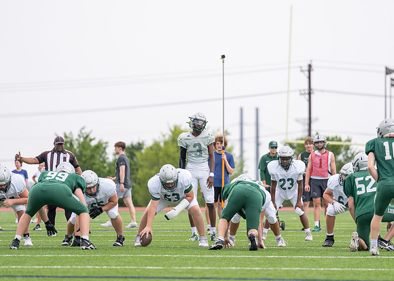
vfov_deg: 6.5
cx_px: 205
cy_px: 137
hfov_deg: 9.1
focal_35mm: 221
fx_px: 2476
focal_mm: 200
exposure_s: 1/2500
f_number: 2.8
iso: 250
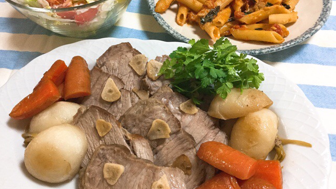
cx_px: 167
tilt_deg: -55.4
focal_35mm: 34
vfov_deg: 34.7
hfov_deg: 58.0
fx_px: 303
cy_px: 99
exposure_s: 1/30
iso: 125
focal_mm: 3.3
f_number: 2.4
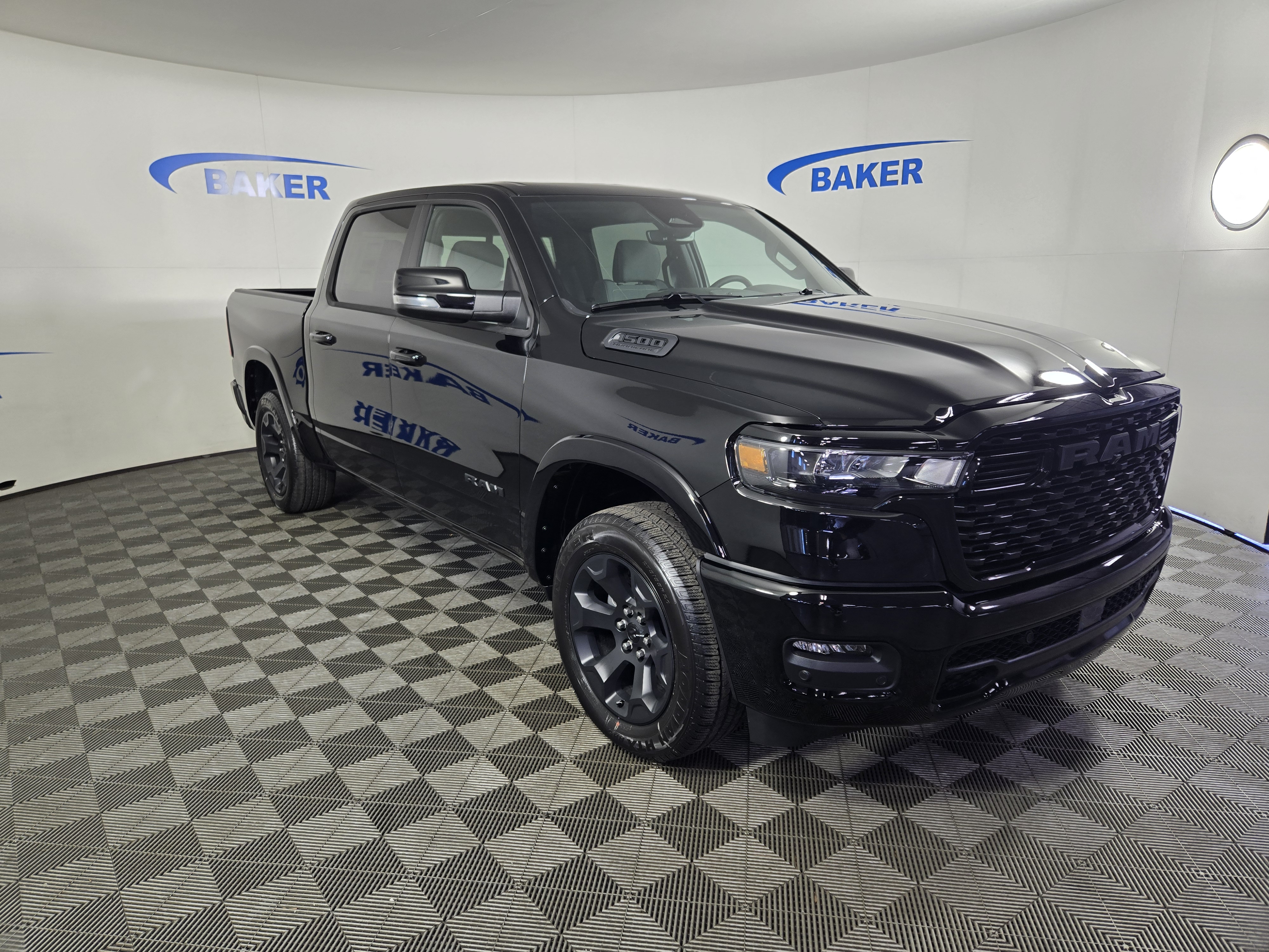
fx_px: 843
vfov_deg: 58.9
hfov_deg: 73.9
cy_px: 476
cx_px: 634
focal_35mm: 23
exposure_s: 1/120
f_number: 1.8
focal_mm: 5.4
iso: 64
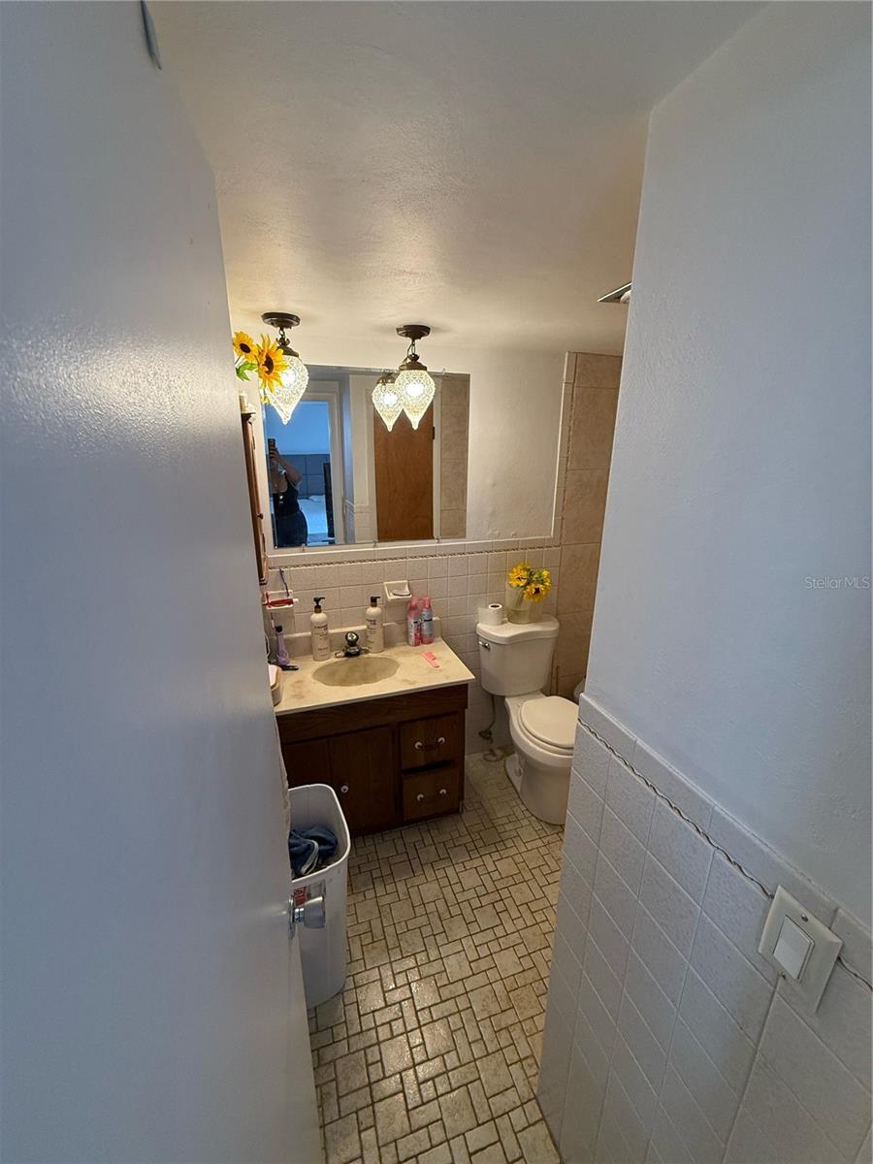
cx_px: 436
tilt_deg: -16.7
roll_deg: -0.4
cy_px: 582
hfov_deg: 85.7
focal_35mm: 14
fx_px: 471
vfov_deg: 102.1
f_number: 2.2
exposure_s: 1/120
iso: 320
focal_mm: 2.22
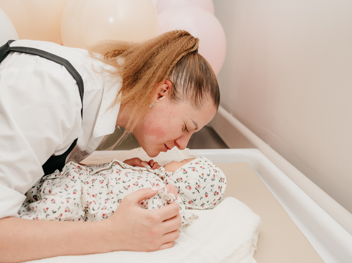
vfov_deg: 35.3
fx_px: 413
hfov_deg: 45.9
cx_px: 213
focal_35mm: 41
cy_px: 142
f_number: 4
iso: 250
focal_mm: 35
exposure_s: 1/160
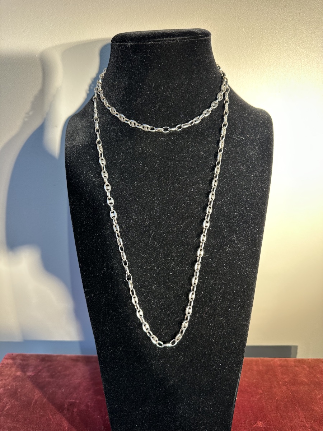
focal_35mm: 24
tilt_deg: -22.1
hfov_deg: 56.8
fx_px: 299
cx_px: 162
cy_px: 216
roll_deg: +1.4
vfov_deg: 71.6
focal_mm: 6.86
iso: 64
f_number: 1.78
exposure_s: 1/100
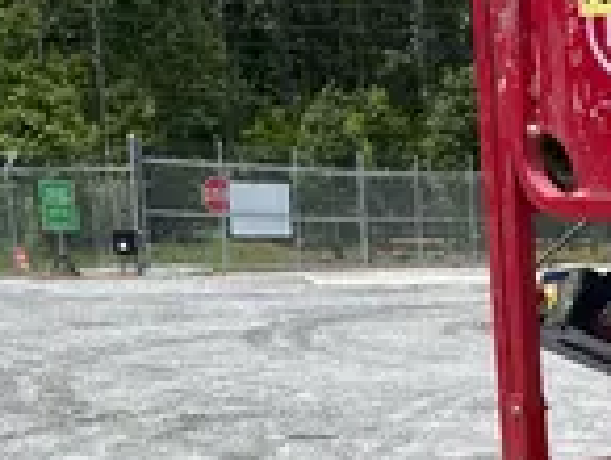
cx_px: 954
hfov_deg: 17.6
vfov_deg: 14.5
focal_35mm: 98
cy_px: 600
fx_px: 1733
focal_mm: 5.1
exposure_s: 1/5076
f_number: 1.6
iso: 50
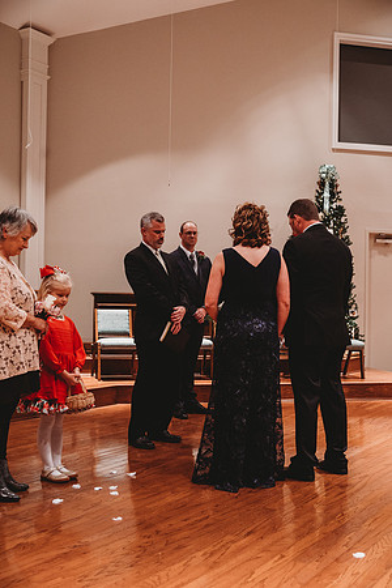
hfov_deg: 30.5
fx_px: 719
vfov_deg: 44.5
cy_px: 294
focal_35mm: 44
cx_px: 196
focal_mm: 44
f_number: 4
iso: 2000
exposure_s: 1/125
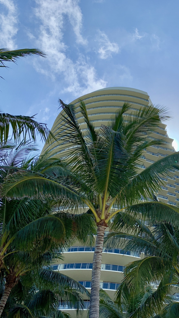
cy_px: 159
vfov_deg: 52.8
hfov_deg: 29.4
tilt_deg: +50.7
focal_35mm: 38
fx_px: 321
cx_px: 173
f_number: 1.8
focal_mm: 4.25
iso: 25
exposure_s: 1/3401
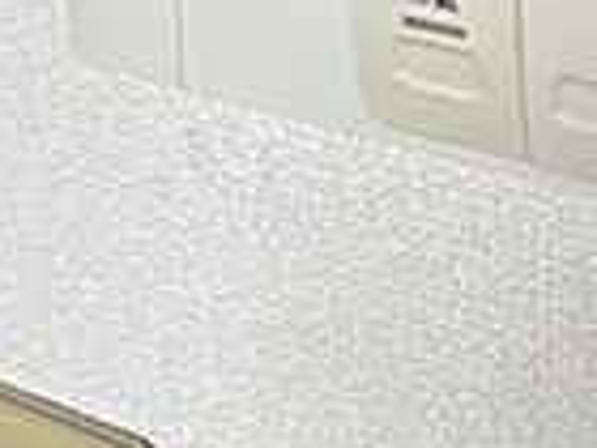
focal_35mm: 64
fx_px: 1104
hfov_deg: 24.4
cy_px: -495
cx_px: 870
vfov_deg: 16.4
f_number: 2.2
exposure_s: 1/60
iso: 250
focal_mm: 2.22
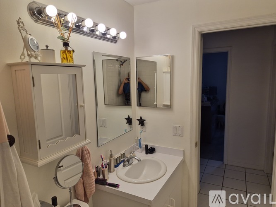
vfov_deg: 58.9
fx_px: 183
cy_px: 104
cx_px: 138
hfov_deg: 73.9
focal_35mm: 23
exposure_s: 1/562
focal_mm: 5.4
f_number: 1.8
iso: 80
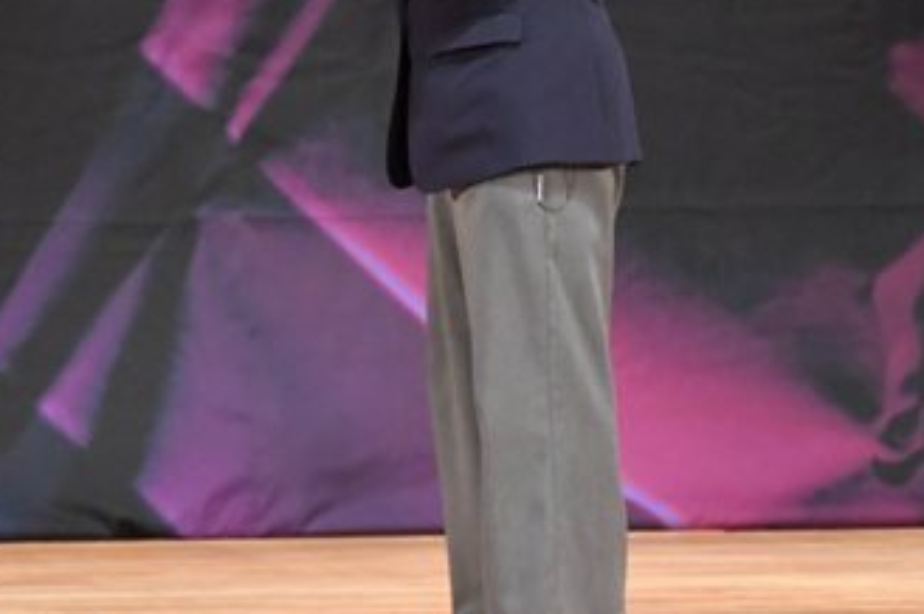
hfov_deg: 3.2
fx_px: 16359
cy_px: 76
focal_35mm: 638
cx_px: 599
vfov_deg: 2.2
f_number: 5.6
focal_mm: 180
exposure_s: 1/400
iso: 7200
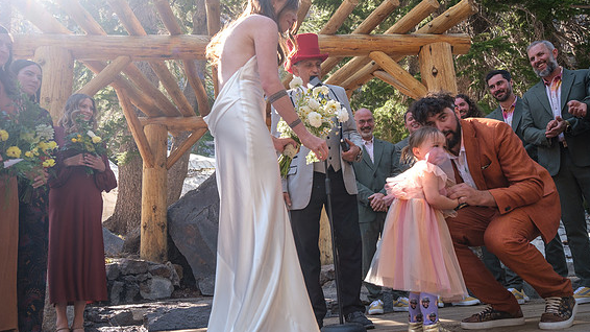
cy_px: 164
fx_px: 454
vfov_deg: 40.1
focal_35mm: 29
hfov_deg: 66.1
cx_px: 295
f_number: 3.6
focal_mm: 18
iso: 250
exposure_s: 1/250
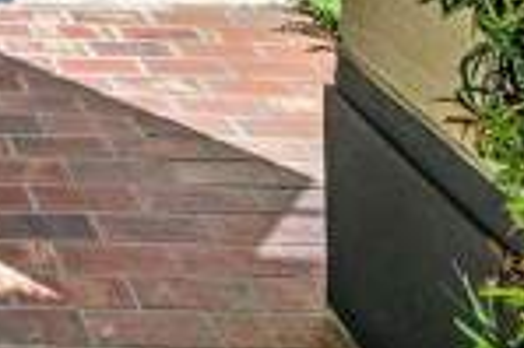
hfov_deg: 18.8
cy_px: -497
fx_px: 1289
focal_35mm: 89
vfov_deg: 12.2
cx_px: -366
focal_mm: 11
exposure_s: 1/4000
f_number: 9
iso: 250
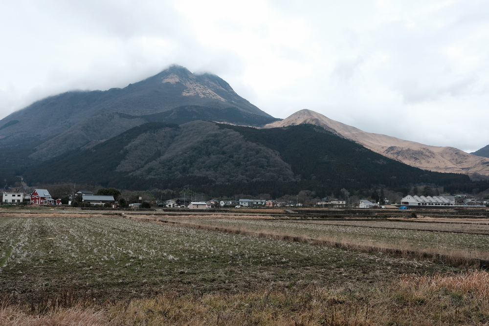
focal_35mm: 35
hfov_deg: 54.4
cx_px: 244
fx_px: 475
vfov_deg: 37.9
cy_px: 163
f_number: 5.6
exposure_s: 1/350
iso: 640
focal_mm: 23
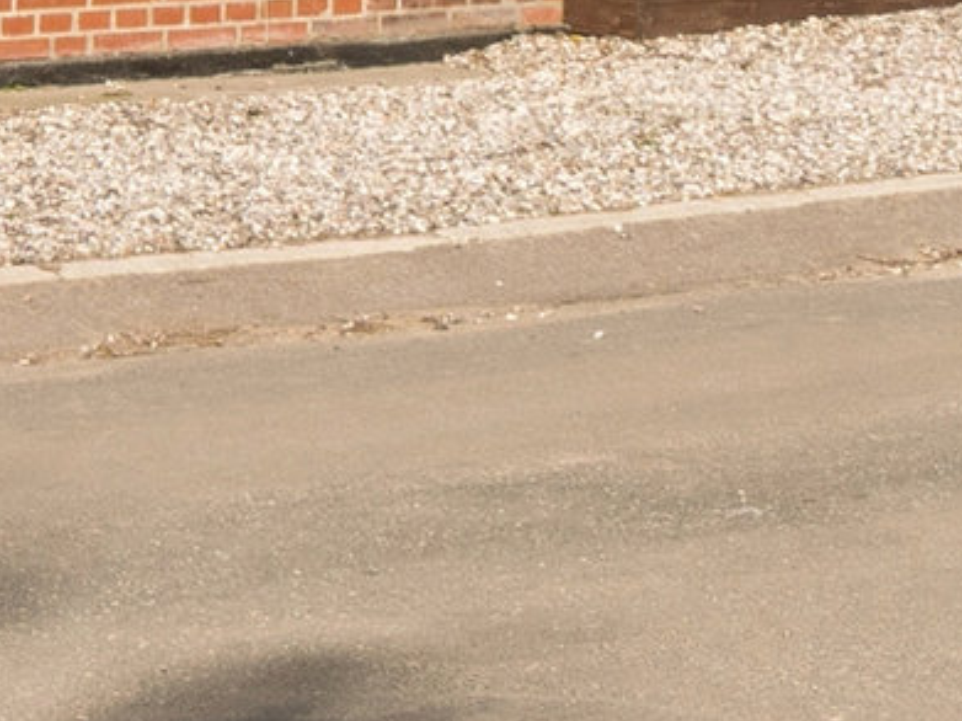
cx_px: -175
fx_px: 4306
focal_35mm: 155
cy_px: -1125
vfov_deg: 8.6
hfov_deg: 12.5
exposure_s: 1/640
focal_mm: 14
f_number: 8
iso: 200
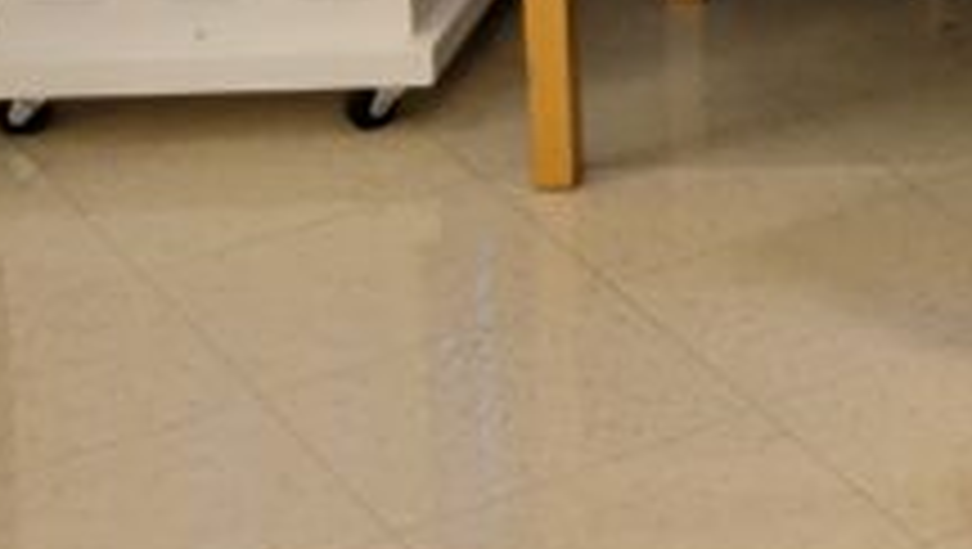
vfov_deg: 8.4
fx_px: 3457
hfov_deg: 12.9
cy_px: -680
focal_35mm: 134
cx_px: 2205
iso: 250
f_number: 1.8
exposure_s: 1/40
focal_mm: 5.4
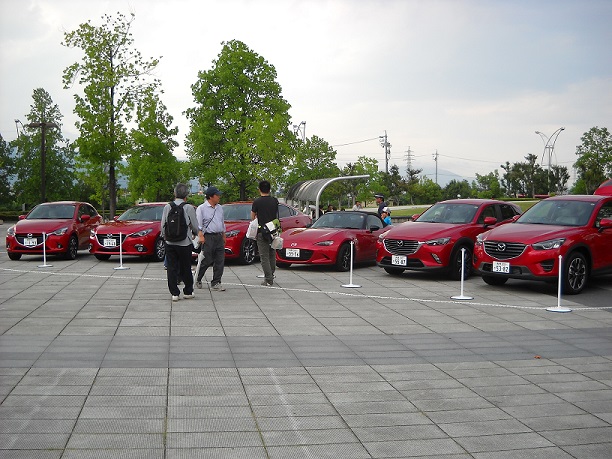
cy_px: 230
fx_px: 725
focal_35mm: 41
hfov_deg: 45.8
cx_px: 306
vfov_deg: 35.1
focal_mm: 6.72
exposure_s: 1/218
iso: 64
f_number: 3.1
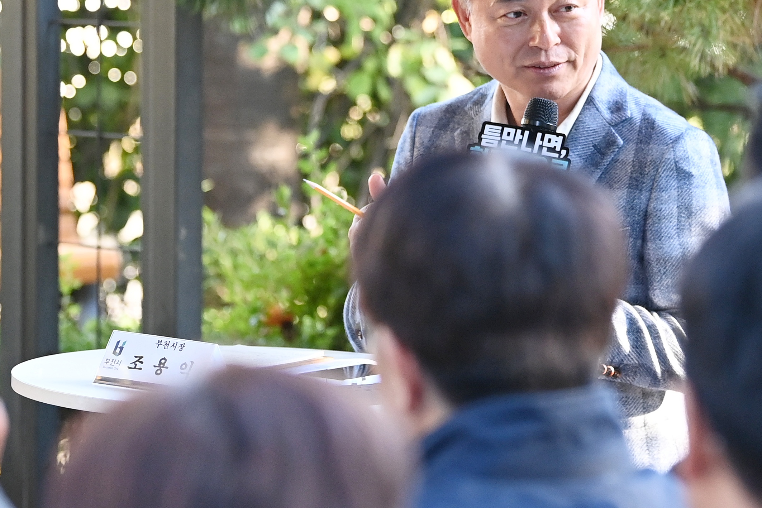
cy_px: 111
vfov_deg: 5.4
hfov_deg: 8.0
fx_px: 5419
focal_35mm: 256
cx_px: 642
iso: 2000
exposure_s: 1/400
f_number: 2.8
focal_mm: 102
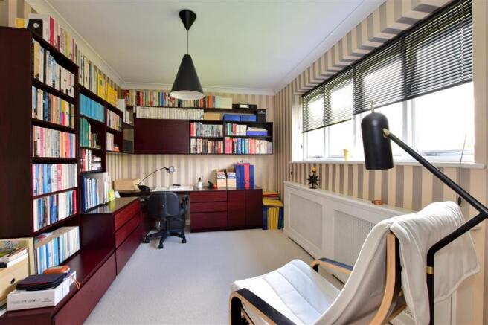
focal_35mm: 15
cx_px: 244
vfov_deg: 77.3
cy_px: 162
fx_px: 203
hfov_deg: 100.4
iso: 200
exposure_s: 1/10
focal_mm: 10
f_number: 11
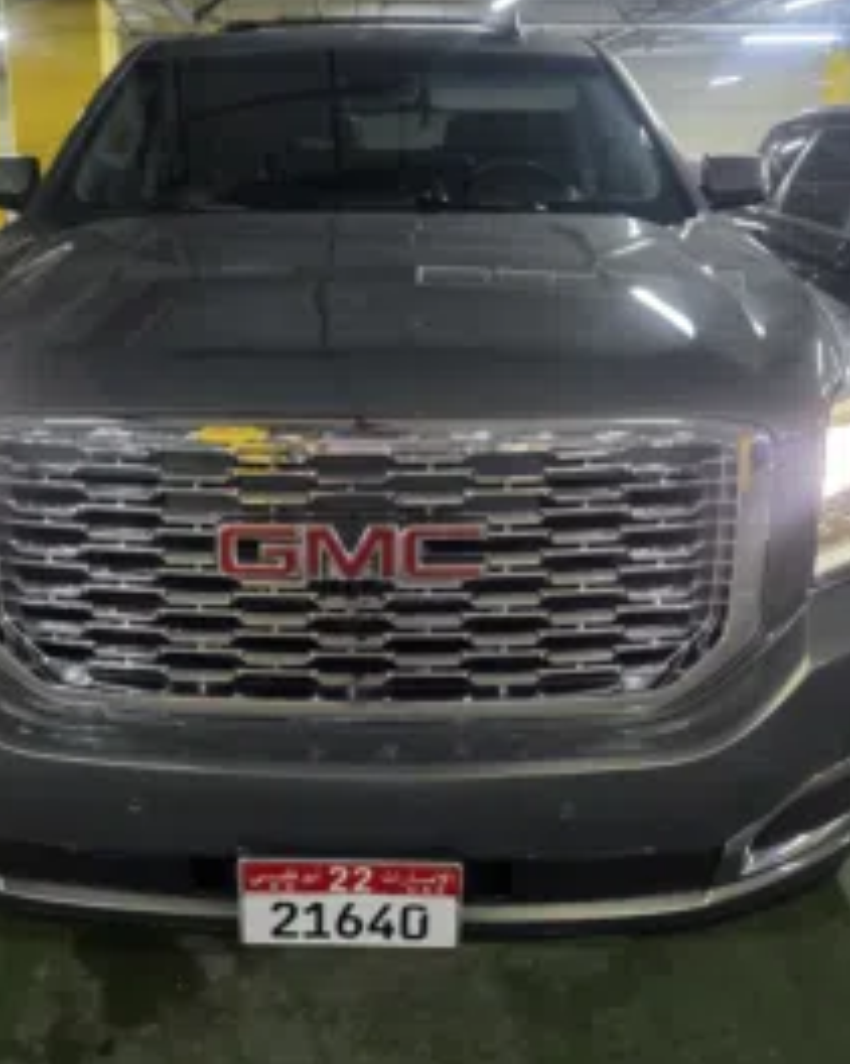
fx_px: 1070
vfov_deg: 52.7
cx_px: 342
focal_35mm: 34
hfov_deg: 43.1
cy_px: 459
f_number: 1.7
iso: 640
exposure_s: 1/31
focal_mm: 6.3
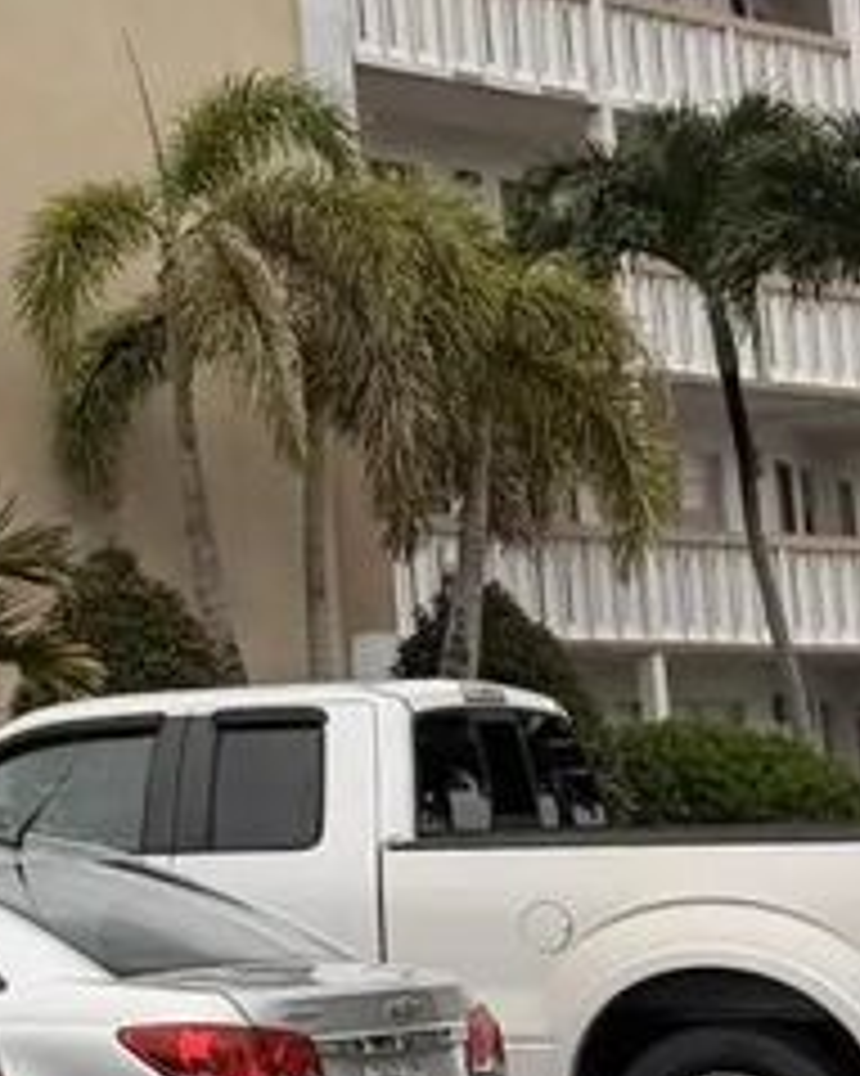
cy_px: 254
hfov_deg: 9.8
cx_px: -1369
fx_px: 4266
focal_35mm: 134
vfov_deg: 14.3
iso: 80
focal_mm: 6.76
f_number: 1.78
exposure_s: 1/3279
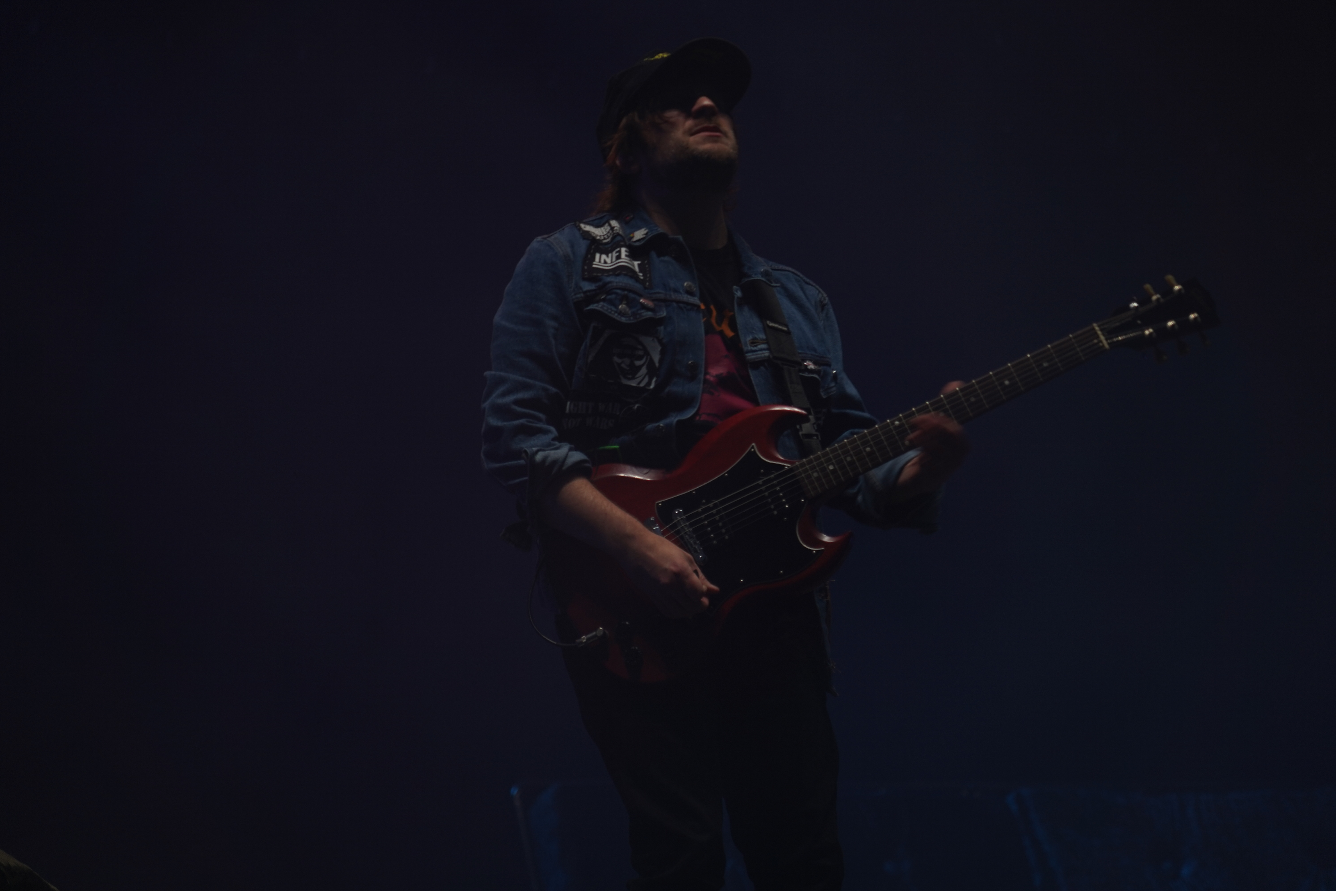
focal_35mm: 105
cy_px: 446
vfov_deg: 13.0
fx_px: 3896
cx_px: 668
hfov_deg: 19.5
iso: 320
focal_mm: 105
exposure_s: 1/125
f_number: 4
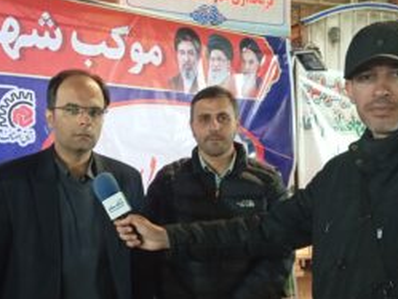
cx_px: 153
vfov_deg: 32.2
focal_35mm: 45
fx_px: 518
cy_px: 163
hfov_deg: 41.8
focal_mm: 4.22
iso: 5106
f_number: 1.8
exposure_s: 1/20
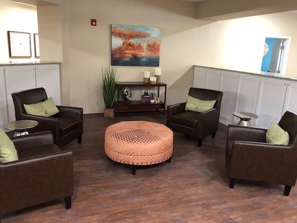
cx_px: 147
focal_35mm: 29
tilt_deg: -14.0
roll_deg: -2.1
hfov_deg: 61.7
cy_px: 114
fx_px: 249
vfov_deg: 48.2
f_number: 1.8
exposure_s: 1/12
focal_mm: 3.99
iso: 100
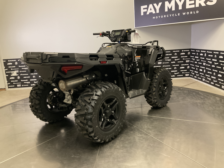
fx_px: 188
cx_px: 112
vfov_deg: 48.2
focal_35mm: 29
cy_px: 84
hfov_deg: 61.7
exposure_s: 1/40
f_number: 1.8
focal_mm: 3
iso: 250
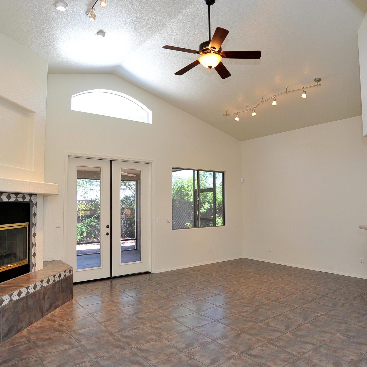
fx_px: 288
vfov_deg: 65.0
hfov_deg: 65.0
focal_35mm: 24
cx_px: 192
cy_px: 184
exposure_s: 1/40
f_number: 9
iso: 1000
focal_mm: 18
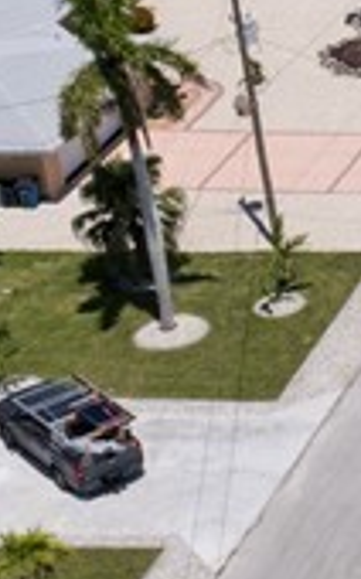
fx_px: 2255
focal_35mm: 143
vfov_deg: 14.2
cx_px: 1396
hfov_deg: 7.1
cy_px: -121
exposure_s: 1/5000
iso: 130
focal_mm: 8.38
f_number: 2.8
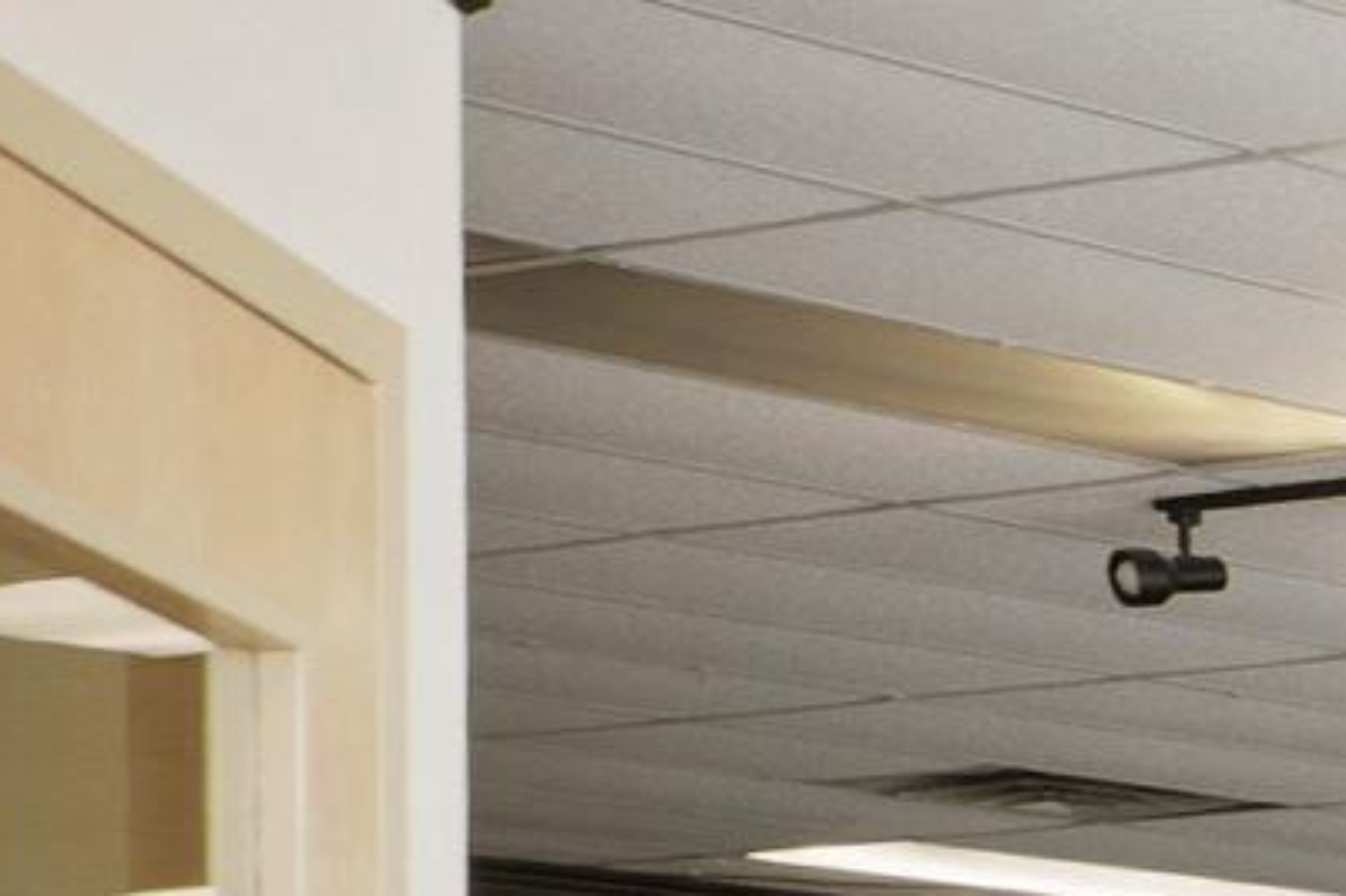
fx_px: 5157
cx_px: 4911
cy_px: 1557
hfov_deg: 8.9
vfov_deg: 9.5
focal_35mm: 138
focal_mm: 18
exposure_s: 1/50
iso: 1250
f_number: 5.6
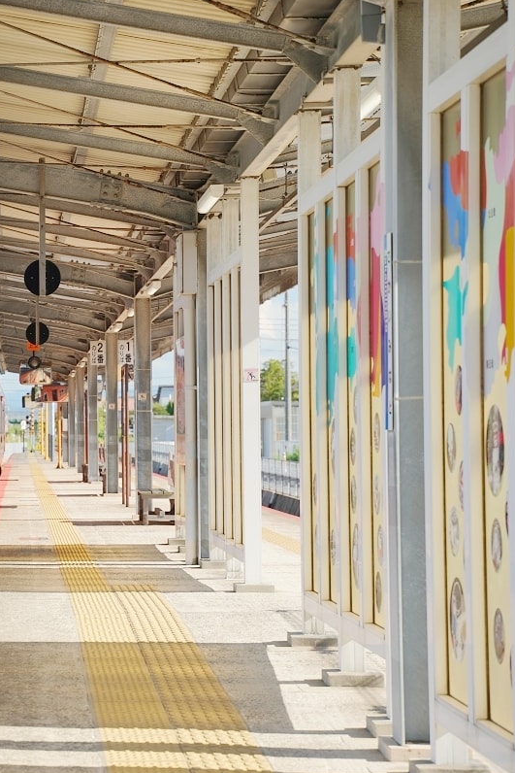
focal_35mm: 113
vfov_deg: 18.1
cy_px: 386
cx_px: -56
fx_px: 2424
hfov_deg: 11.9
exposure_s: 1/125
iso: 100
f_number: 5
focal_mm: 75
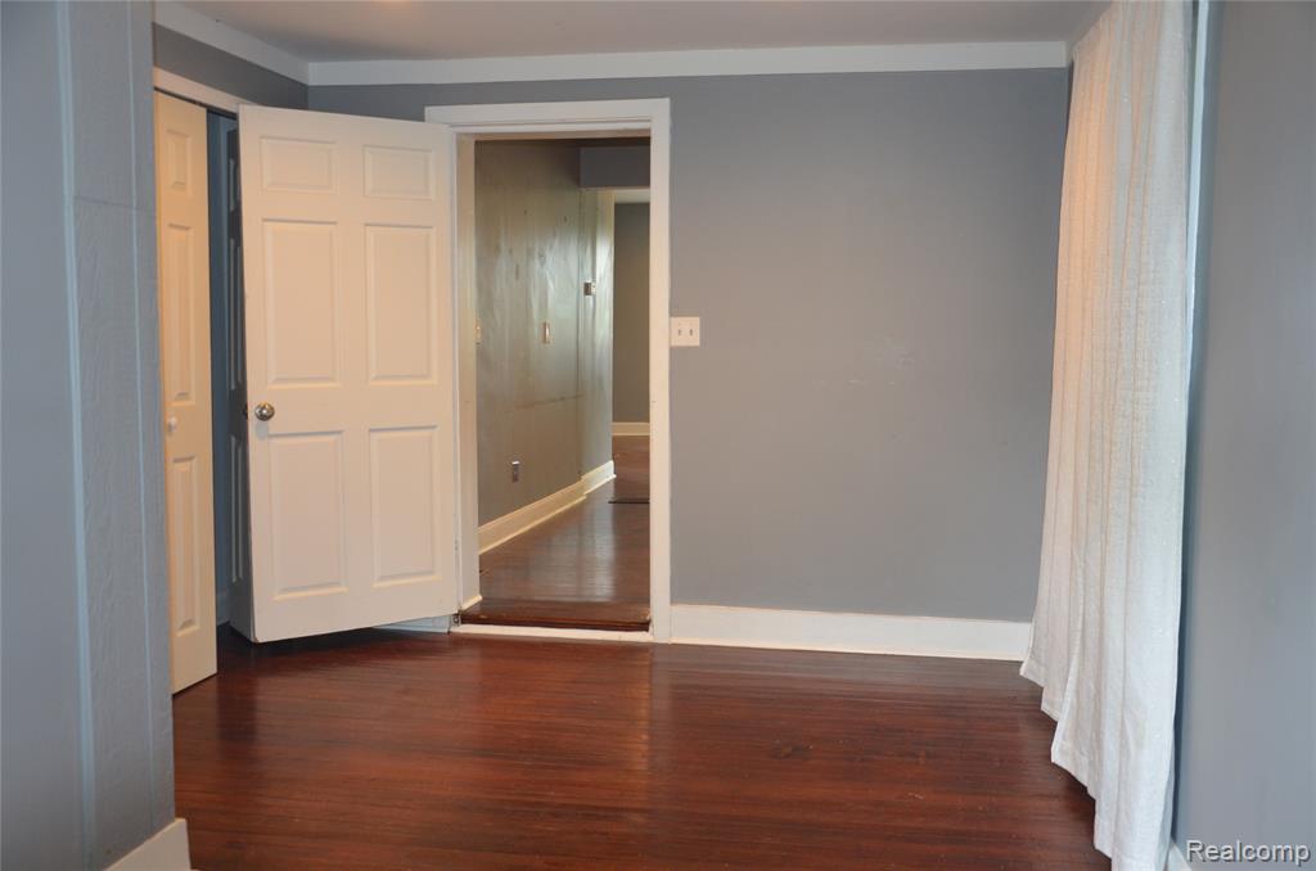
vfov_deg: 36.7
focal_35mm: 36
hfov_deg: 53.2
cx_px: 658
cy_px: 436
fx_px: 1313
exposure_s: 1/60
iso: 900
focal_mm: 24
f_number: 3.8
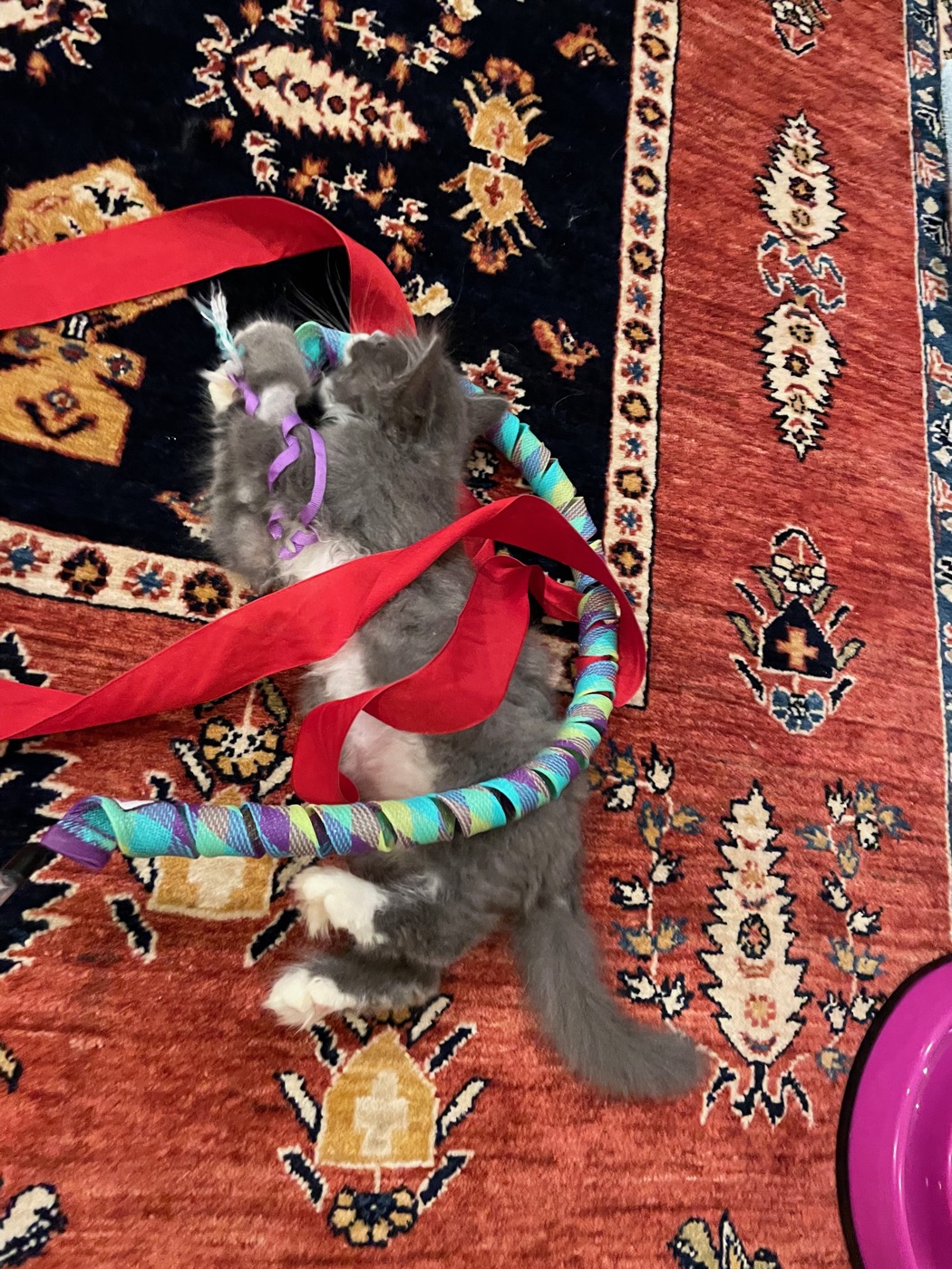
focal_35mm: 26
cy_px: 634
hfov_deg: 53.1
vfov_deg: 67.3
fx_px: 953
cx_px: 476
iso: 500
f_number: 1.6
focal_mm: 4.2
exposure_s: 1/30
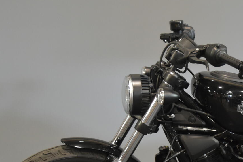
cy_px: 134
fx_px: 567
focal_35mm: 84
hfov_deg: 23.5
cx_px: 223
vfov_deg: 16.1
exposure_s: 1/30
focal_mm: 24
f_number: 4
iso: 1250
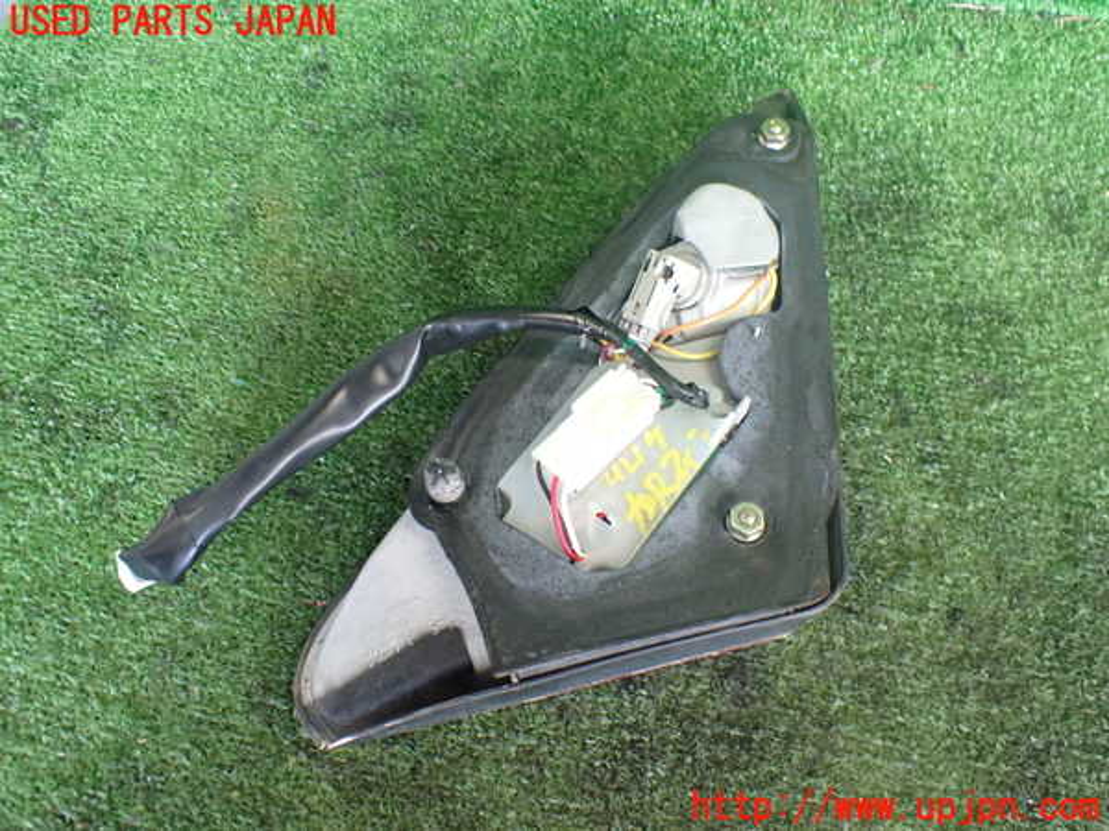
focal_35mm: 30
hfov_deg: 60.0
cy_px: 416
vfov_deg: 46.8
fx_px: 961
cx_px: 554
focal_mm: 5.4
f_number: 2.3
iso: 800
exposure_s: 1/100
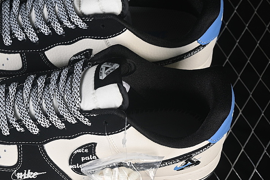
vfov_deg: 12.0
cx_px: 77
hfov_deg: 17.9
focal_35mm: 114
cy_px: 78
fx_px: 855
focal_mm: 50
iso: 160
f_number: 7.1
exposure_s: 1/60
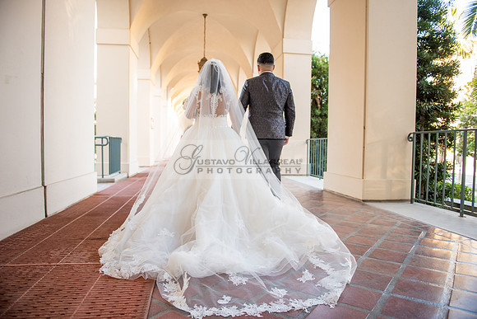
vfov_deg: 53.2
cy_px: 160
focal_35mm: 24
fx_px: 318
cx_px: 238
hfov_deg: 73.7
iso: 500
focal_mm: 24
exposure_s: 1/160
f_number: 2.8
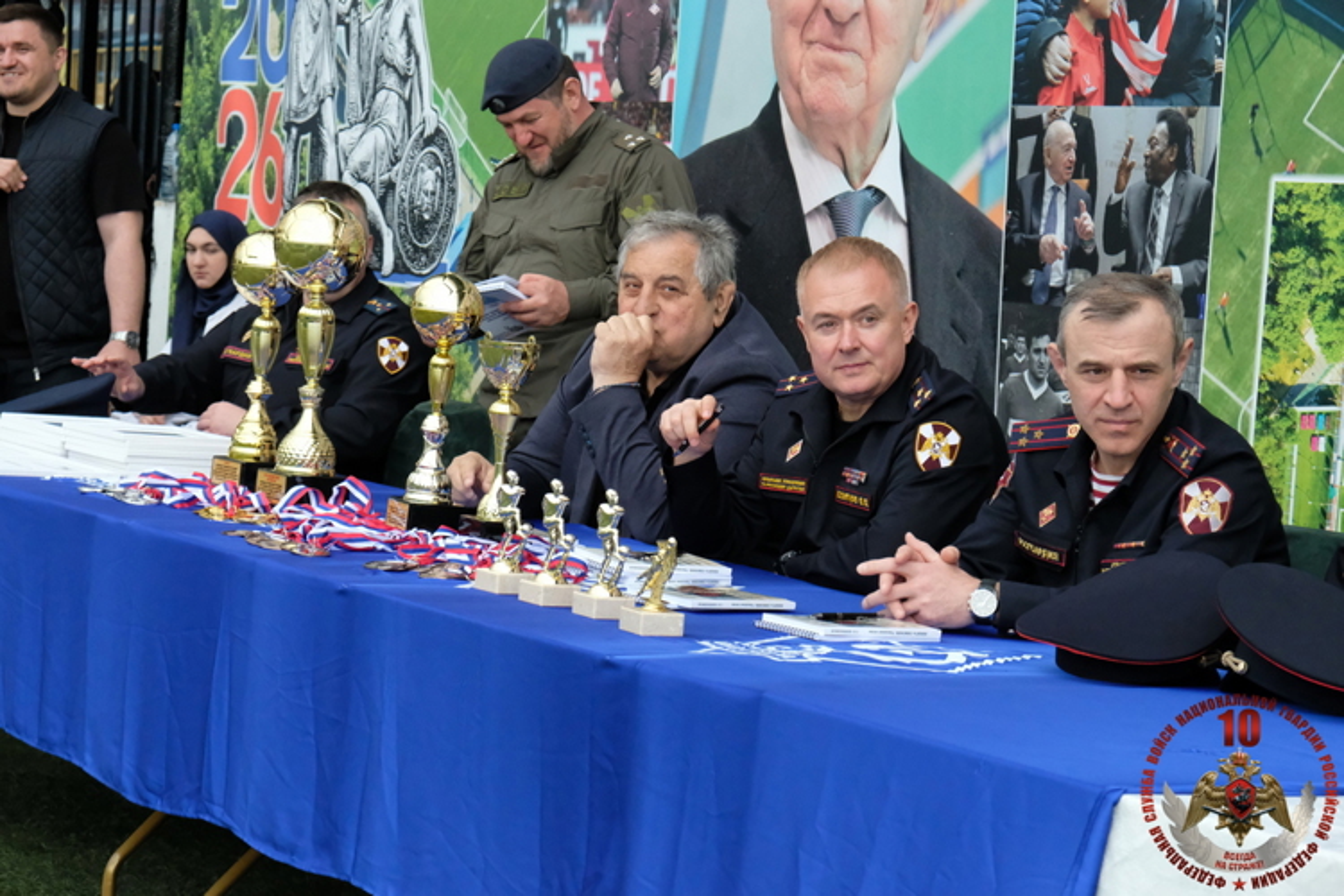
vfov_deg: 16.5
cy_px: 448
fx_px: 3098
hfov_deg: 24.5
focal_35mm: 83
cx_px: 672
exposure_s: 1/1600
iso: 8000
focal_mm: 55
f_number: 7.1
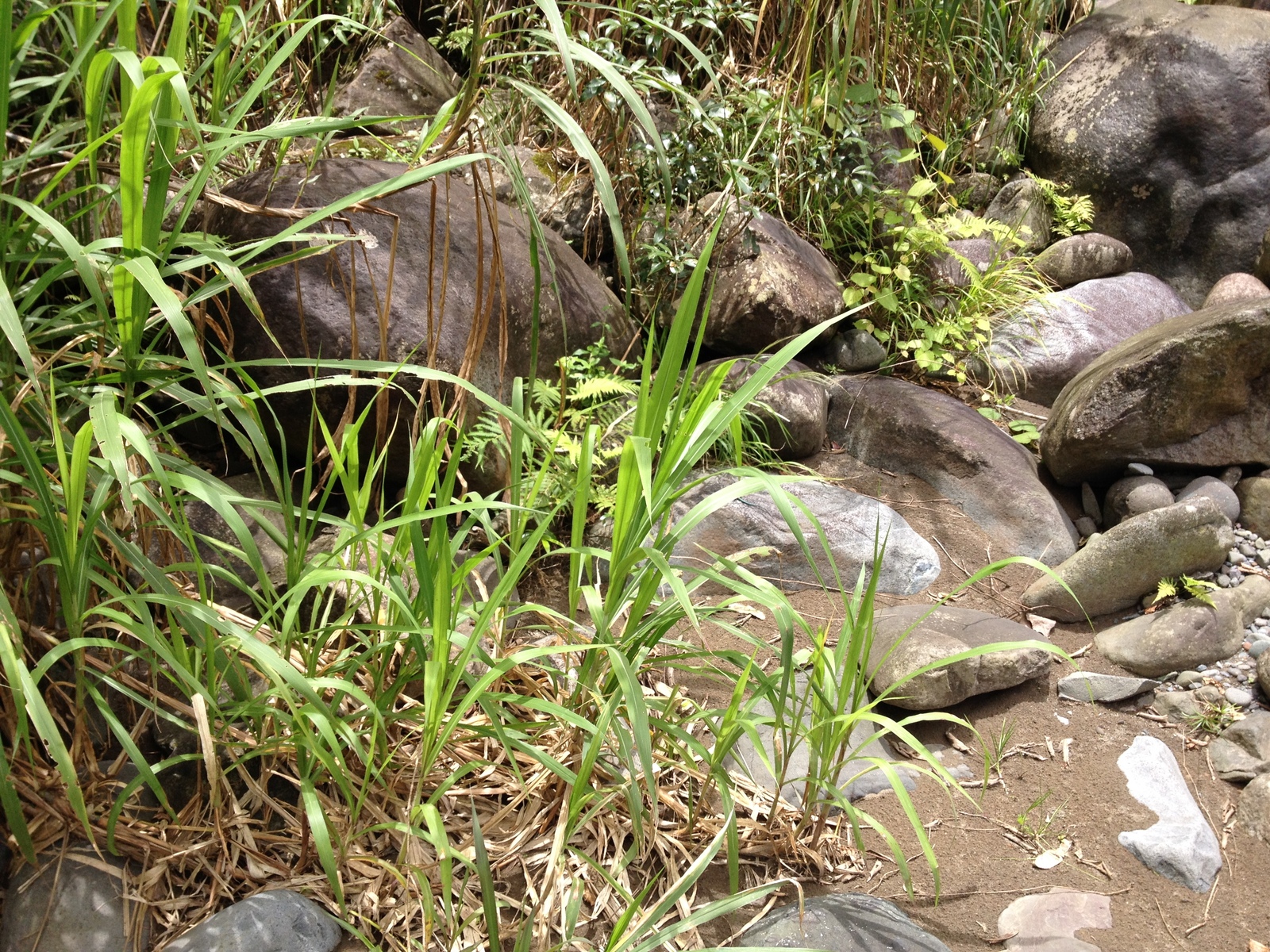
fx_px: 1284
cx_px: 635
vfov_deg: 40.7
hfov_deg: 52.6
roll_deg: +1.2
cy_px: 476
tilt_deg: -36.0
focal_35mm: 35
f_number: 2.4
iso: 50
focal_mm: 4.28
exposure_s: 1/681
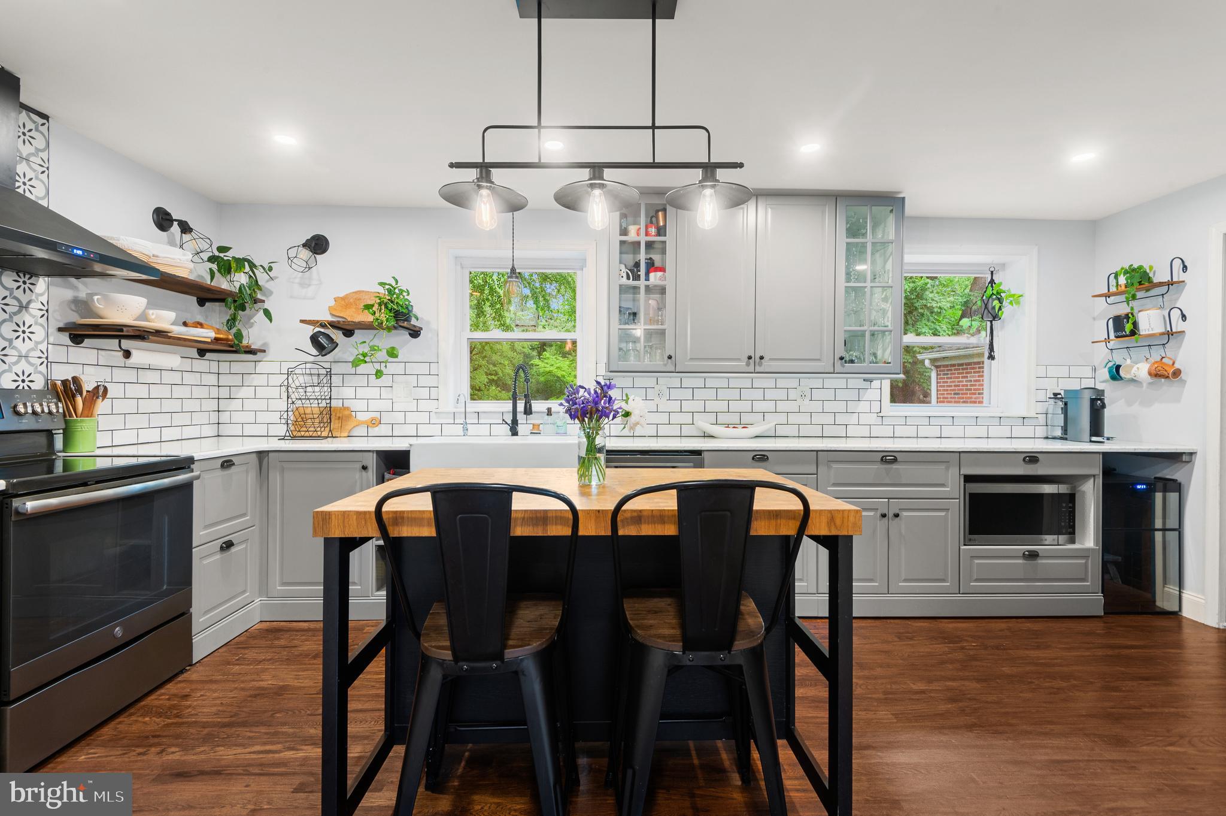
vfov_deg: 73.7
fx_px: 544
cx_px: 613
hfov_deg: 96.8
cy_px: 408
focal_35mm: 16
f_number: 10
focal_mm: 16
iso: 200
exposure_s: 1
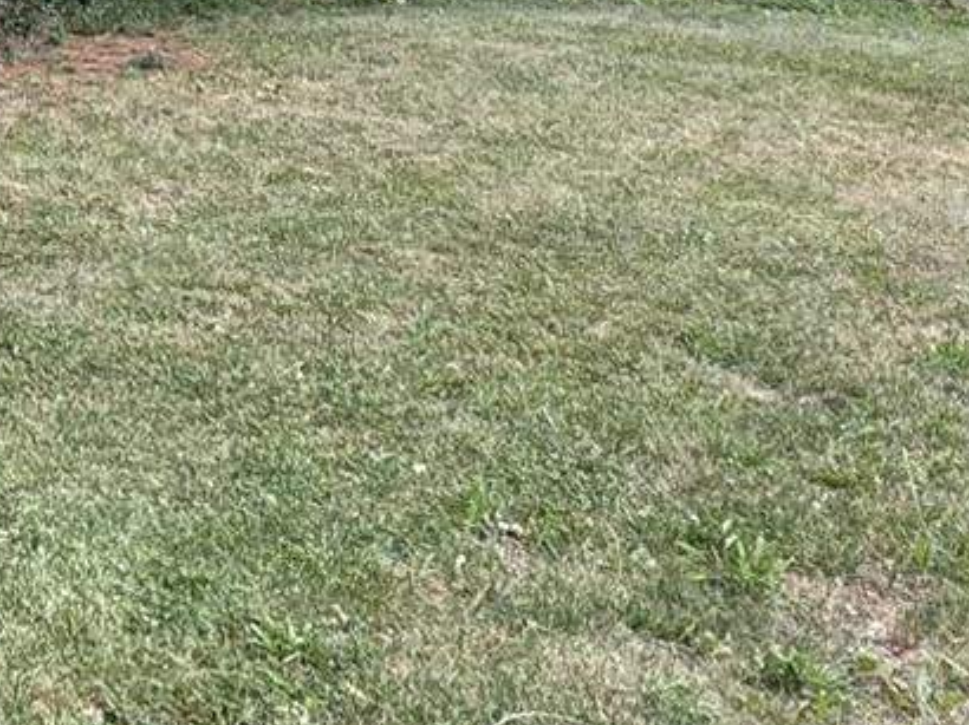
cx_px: -300
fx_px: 1958
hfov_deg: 24.2
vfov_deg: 18.5
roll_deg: -2.1
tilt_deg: +3.6
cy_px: -373
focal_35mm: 70
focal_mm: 2.22
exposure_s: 1/127
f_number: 2.2
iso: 40
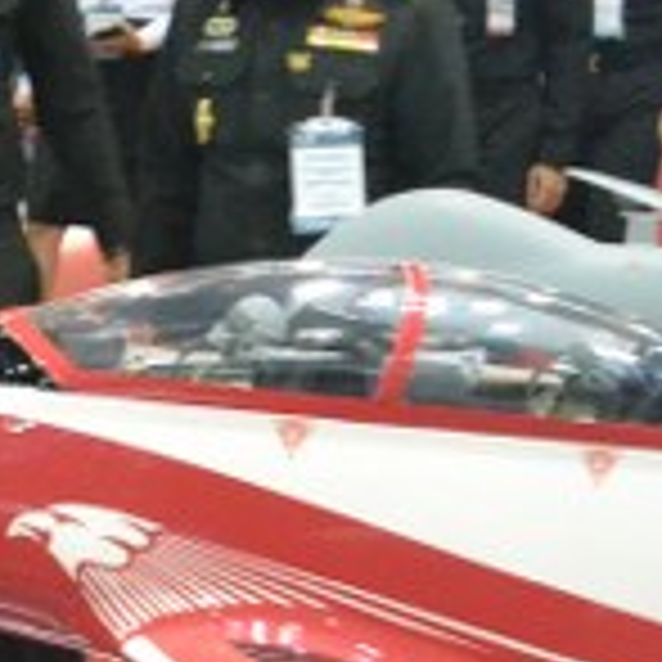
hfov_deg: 10.0
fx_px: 3592
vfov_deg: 10.5
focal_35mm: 166
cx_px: -522
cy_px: 97
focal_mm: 30
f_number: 5.6
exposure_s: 1/80
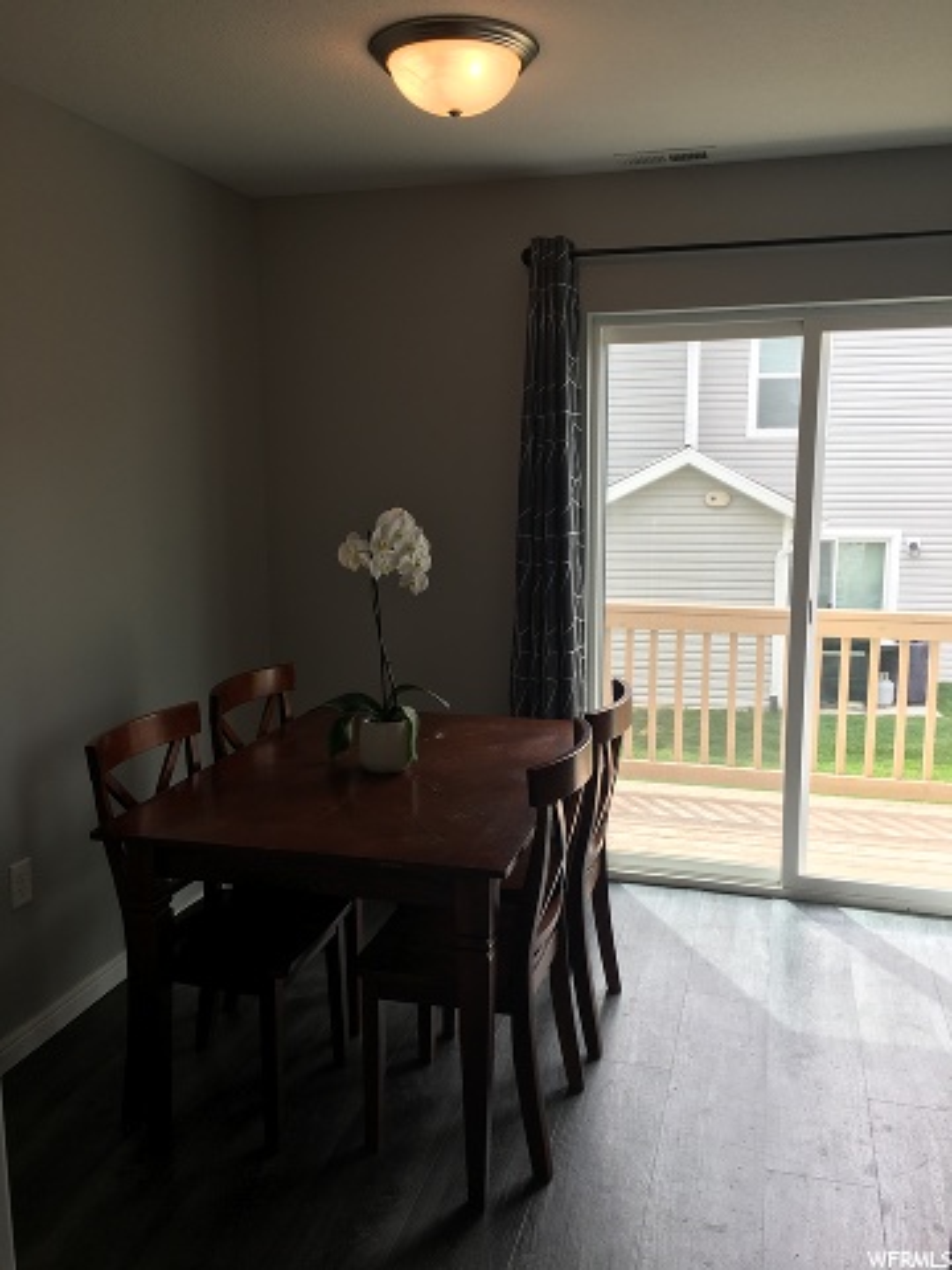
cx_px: 476
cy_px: 635
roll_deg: +0.3
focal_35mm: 29
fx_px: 1063
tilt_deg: -7.1
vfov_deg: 61.7
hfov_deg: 48.2
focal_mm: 4.15
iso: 25
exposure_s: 1/120
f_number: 2.2
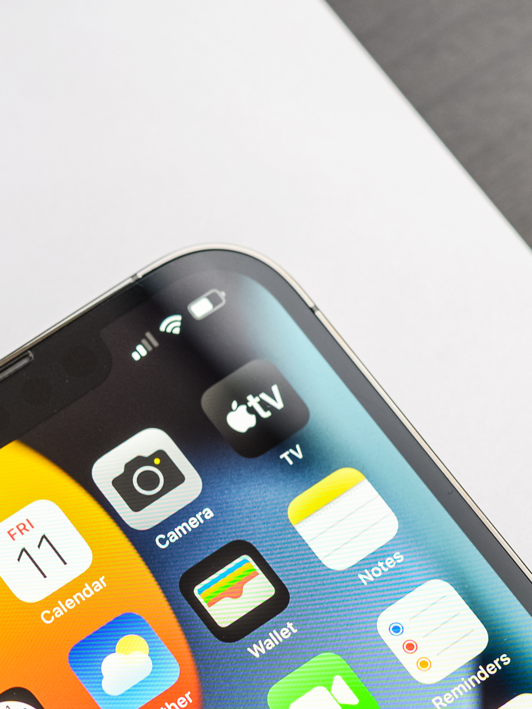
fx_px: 3688
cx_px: 158
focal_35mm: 180
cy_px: 606
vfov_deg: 10.9
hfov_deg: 8.2
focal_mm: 60
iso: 125
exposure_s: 1/20
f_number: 6.3
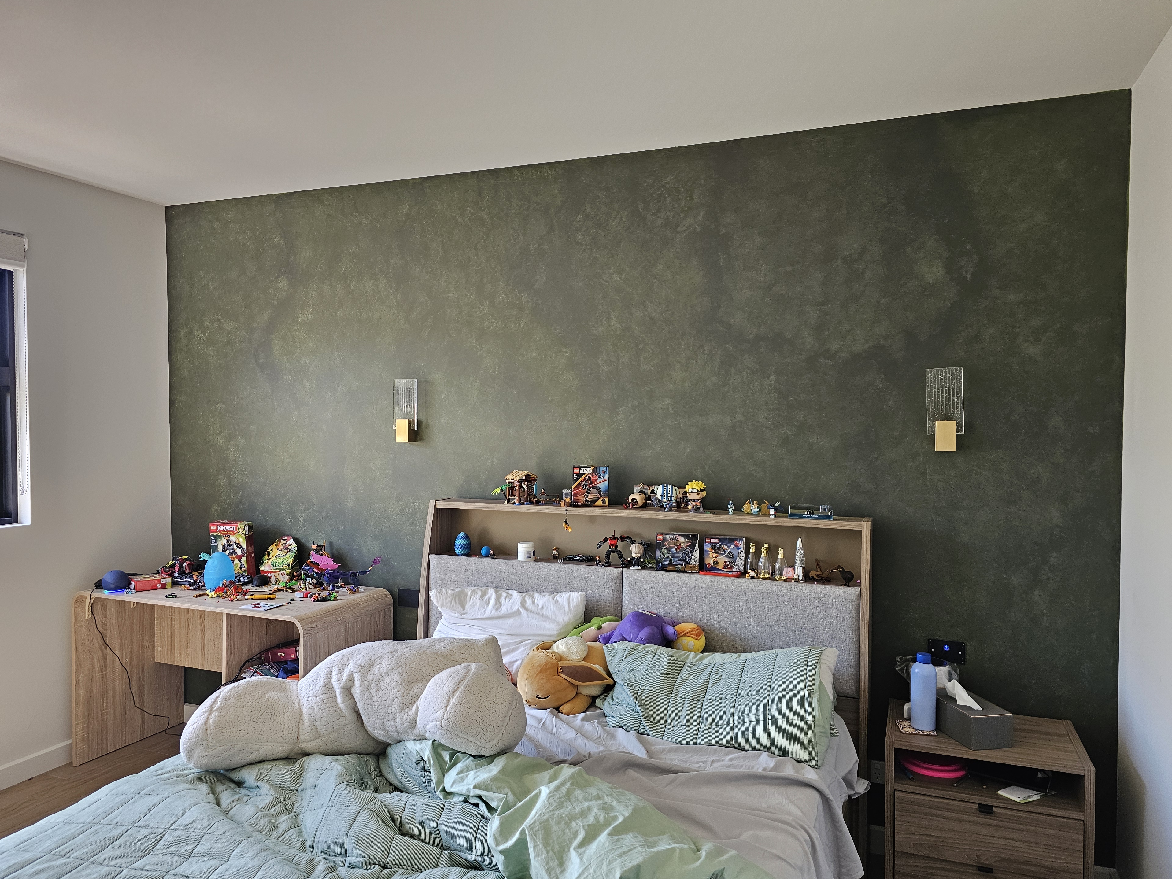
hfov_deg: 71.6
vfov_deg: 56.8
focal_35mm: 24
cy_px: 440
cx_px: 587
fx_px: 813
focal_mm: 6.3
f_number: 1.7
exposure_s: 1/180
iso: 200
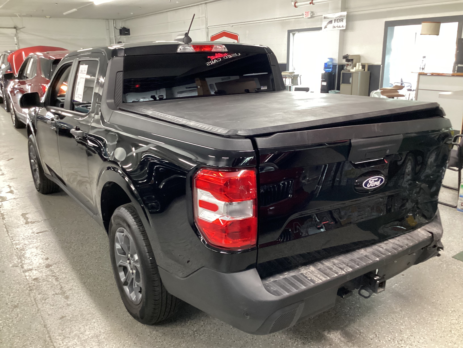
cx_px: 232
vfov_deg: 45.4
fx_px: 415
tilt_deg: -17.2
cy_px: 174
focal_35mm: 31
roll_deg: +0.1
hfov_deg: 58.4
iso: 320
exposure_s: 1/33
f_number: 2.4
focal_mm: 3.3
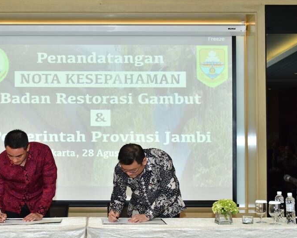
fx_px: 598
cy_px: 127
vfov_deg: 22.5
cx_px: 110
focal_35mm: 68
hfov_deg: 27.8
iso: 500
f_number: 3.2
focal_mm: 48
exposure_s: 1/100
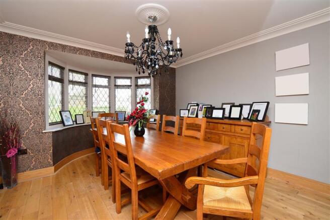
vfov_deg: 77.3
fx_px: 137
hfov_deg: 100.4
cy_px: 110
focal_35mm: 15
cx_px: 165
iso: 400
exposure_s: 1/40
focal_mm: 10
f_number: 5.6
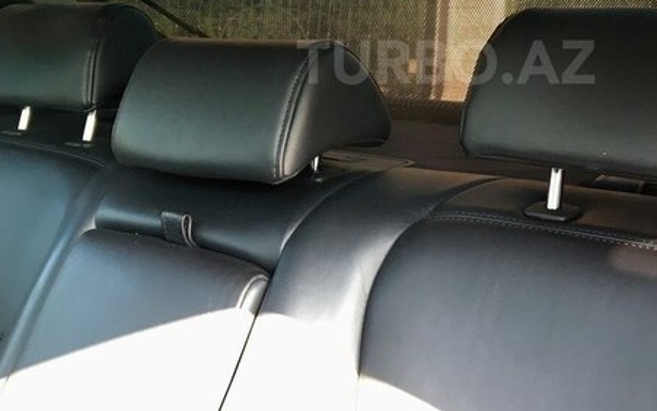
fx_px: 806
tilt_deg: +3.7
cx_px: 446
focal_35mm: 45
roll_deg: -2.6
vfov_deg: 27.8
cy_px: 62
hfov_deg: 43.6
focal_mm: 4.15
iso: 80
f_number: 2.2
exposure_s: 1/33
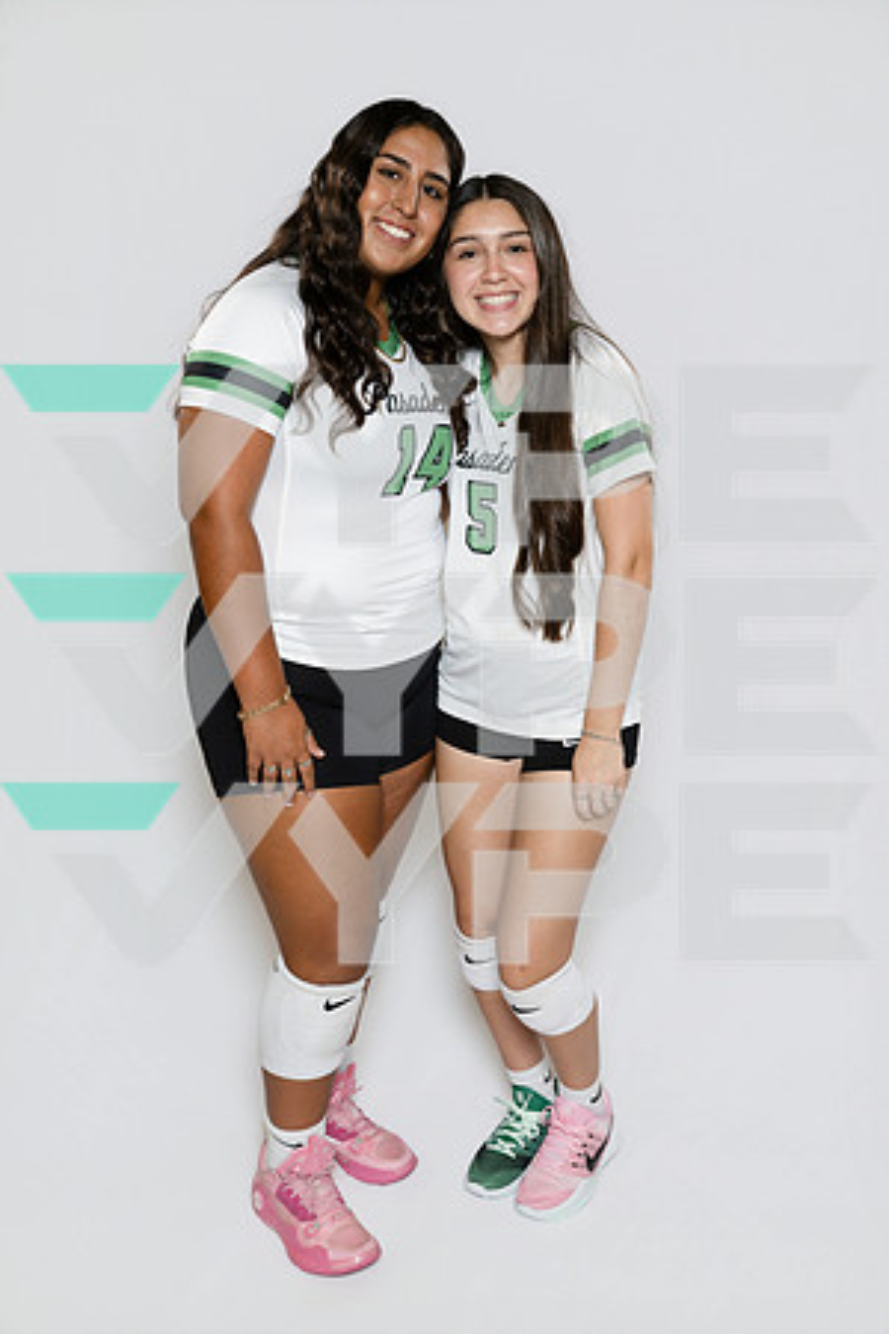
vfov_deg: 49.6
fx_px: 1445
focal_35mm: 39
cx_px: 444
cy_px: 667
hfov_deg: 34.2
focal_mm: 39
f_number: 4
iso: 100
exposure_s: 1/80
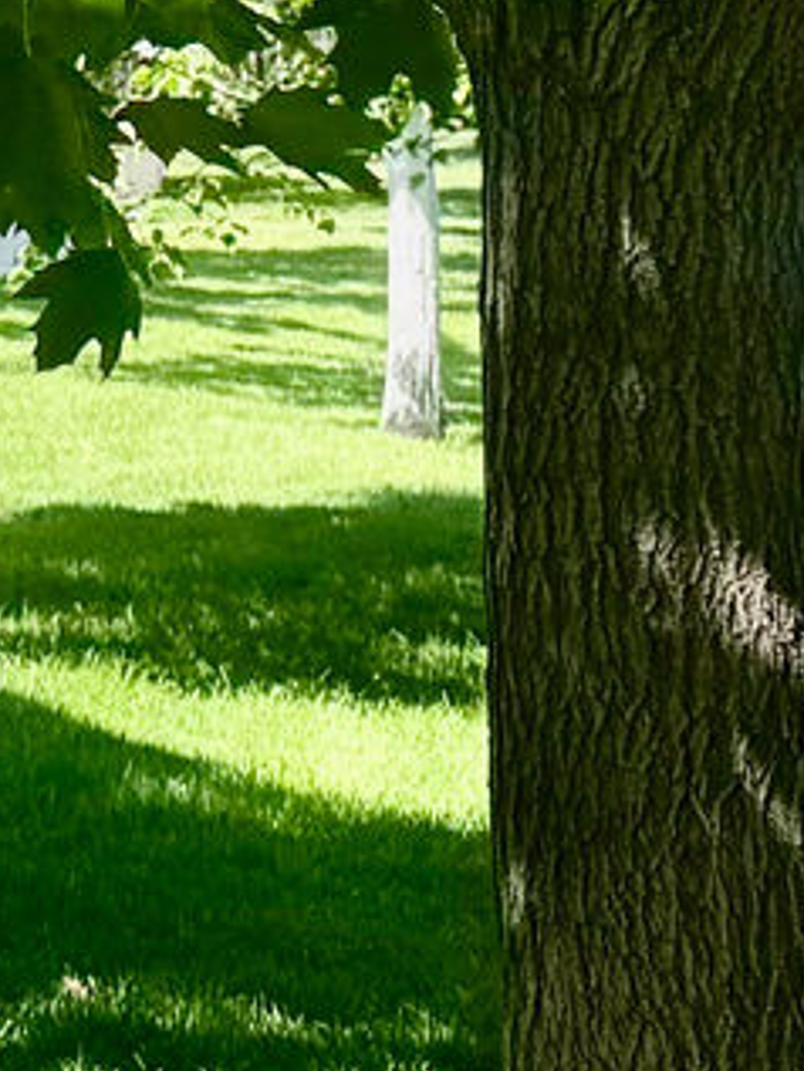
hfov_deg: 7.2
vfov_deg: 12.7
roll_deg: +1.9
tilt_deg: -1.5
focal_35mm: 155
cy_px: 247
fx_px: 4797
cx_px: -2395
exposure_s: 1/1425
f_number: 1.78
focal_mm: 6.76
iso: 80
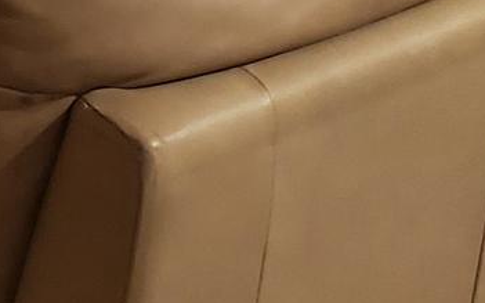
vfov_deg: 7.6
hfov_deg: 12.4
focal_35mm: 161
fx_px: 2127
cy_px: -421
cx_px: -228
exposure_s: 1/39
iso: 500
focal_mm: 4.3
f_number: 1.5
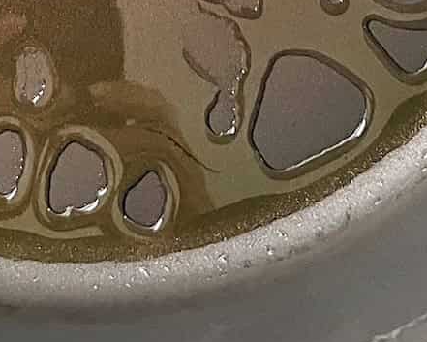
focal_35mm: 92
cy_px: -290
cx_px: 88
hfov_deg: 20.6
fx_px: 1163
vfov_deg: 14.5
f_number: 1.5
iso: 400
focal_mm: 5.7
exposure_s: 1/40
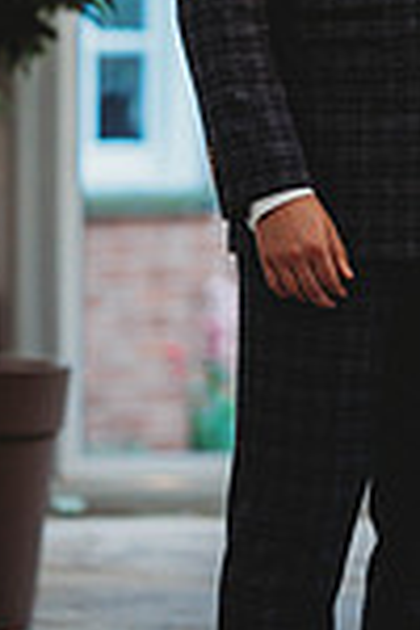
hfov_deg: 5.4
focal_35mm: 255
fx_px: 4462
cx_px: 527
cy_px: 42
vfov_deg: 8.0
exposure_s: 1/160
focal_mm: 85
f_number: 1.8
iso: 1100
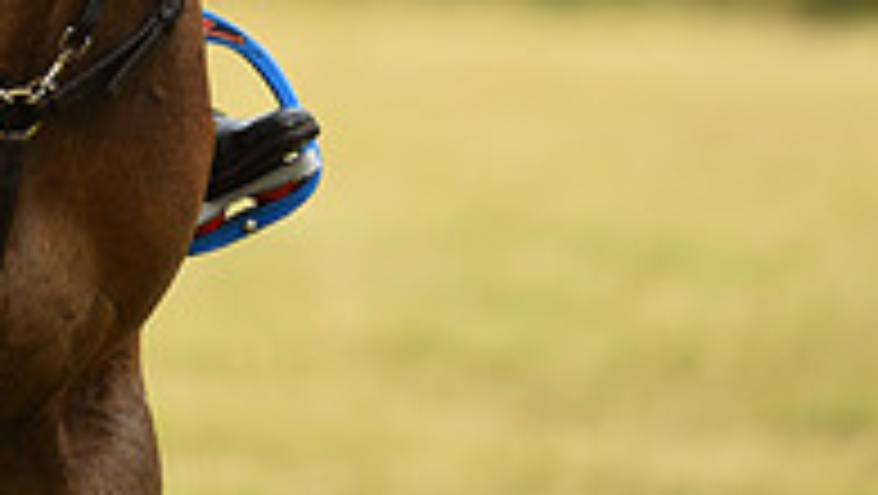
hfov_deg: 2.2
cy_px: -788
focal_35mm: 963
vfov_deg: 1.3
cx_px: 63
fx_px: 22435
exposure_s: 1/1250
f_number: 5.6
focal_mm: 310
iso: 560
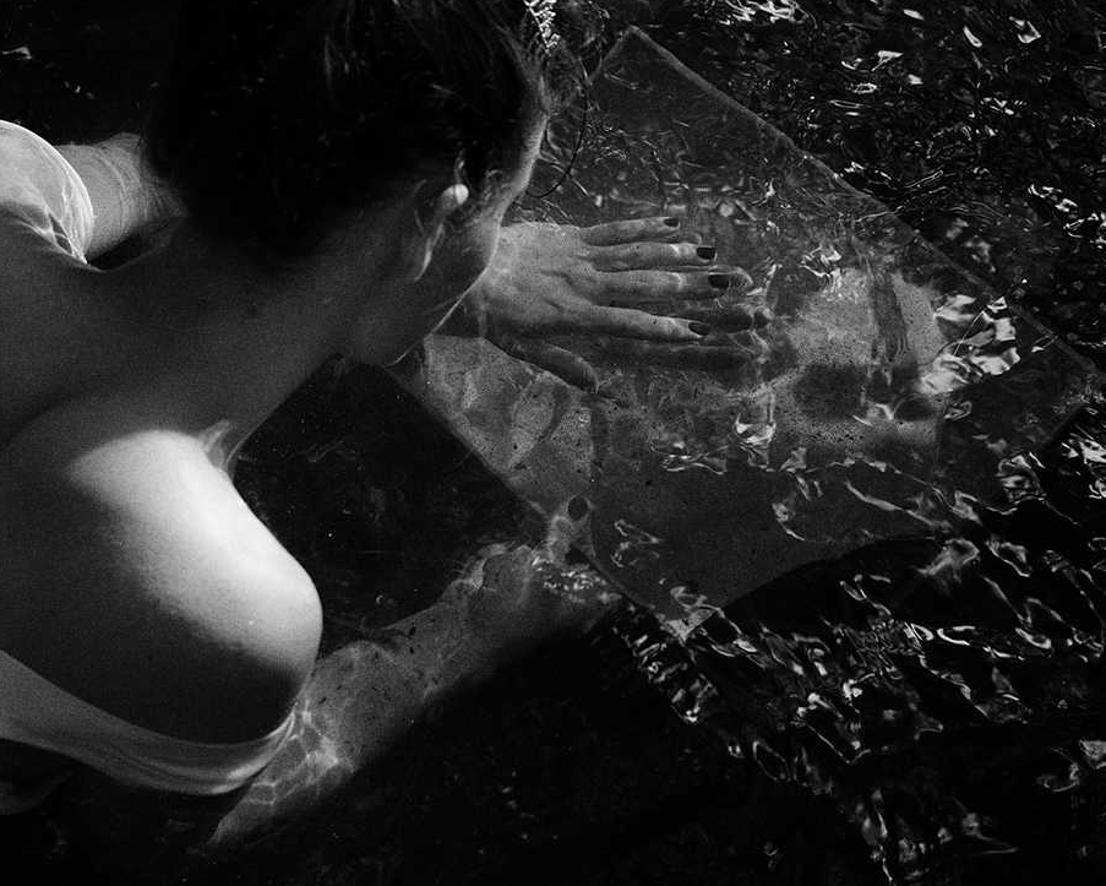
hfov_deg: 45.5
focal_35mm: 40
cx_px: 441
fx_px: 1310
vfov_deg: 37.4
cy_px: 441
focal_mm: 35
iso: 250
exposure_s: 1/250
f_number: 4
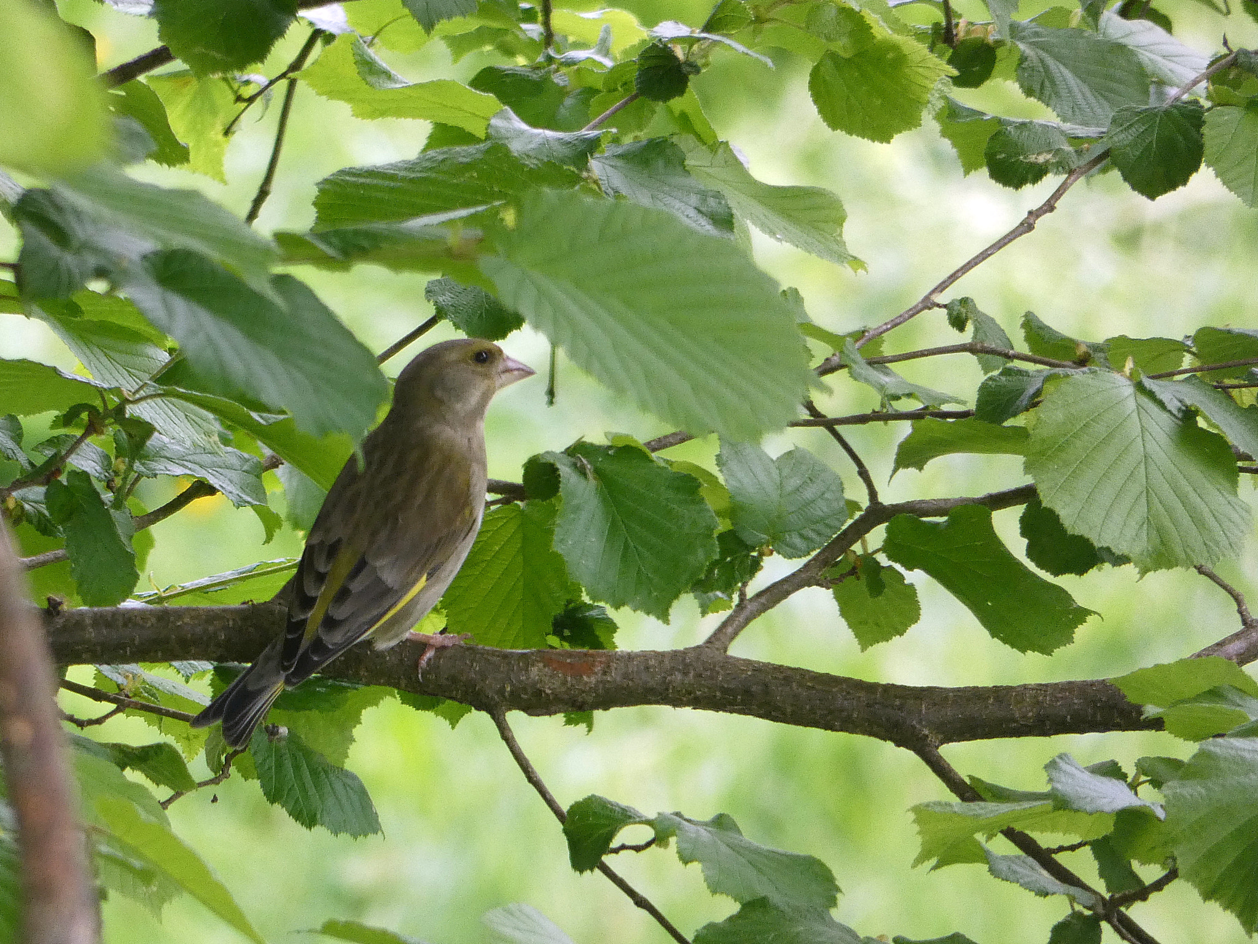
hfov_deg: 1.7
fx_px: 43610
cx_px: 629
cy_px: 472
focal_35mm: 1200
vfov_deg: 1.2
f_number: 5.9
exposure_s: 1/125
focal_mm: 215
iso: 250
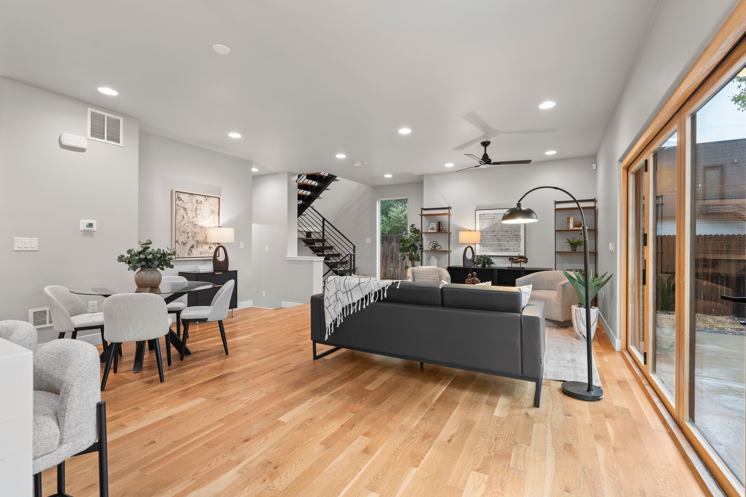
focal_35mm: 16
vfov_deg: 73.7
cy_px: 248
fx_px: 332
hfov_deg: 96.7
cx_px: 373
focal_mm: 16
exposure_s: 1/3
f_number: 8
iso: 640
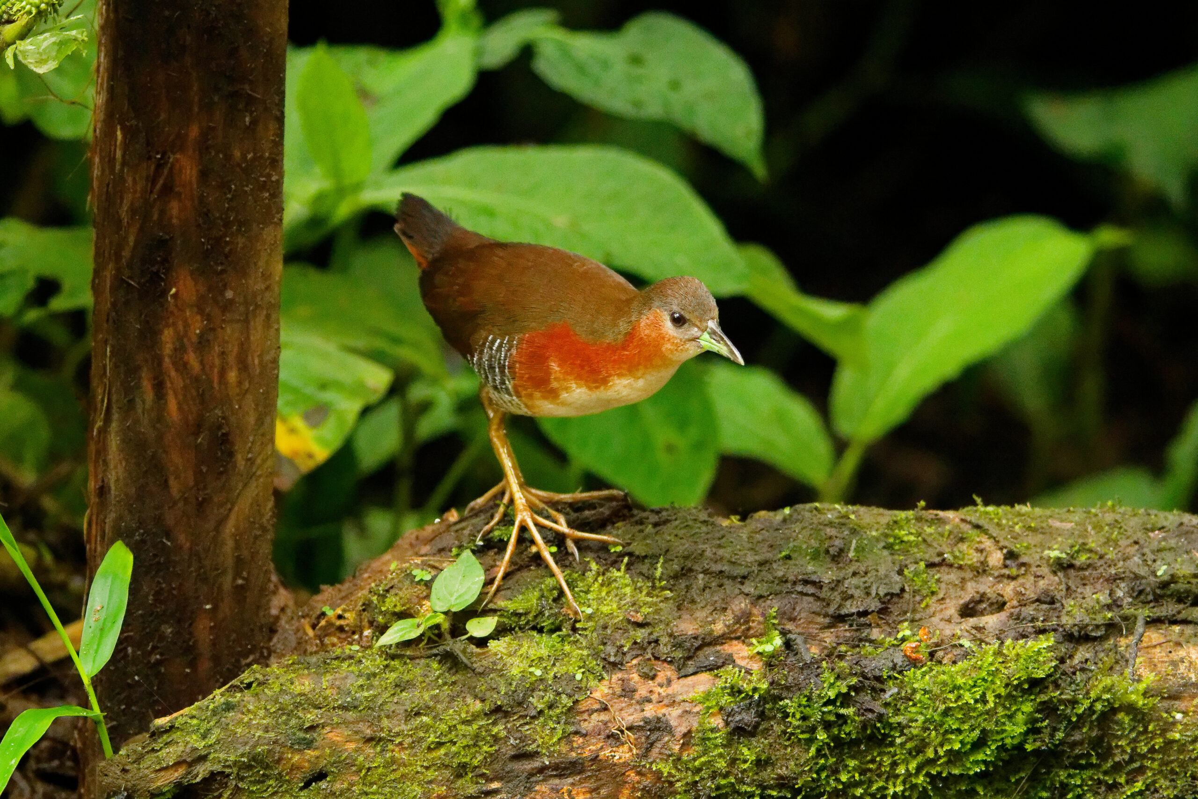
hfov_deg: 3.4
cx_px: 599
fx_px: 19966
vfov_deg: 2.3
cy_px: 400
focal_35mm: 600
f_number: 6.3
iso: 6400
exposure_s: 1/400
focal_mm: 400
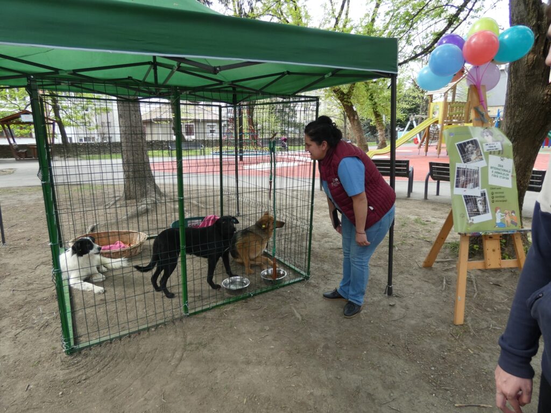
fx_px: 318
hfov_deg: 81.7
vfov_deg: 66.0
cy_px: 206
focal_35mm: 20
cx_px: 276
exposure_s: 1/160
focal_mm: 3.6
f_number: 2.8
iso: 80
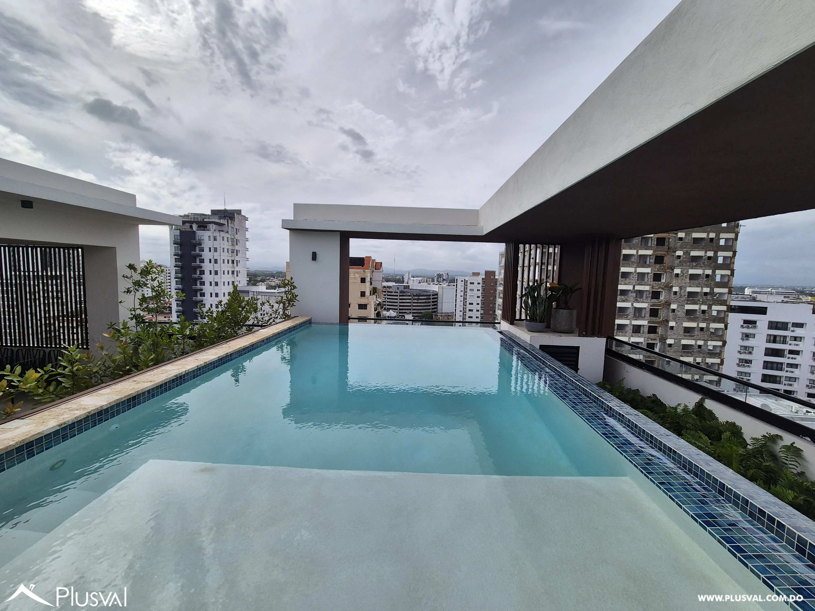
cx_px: 408
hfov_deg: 106.2
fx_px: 306
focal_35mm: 13
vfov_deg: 89.9
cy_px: 306
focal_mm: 2.2
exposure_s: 1/3920
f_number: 2.2
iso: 50
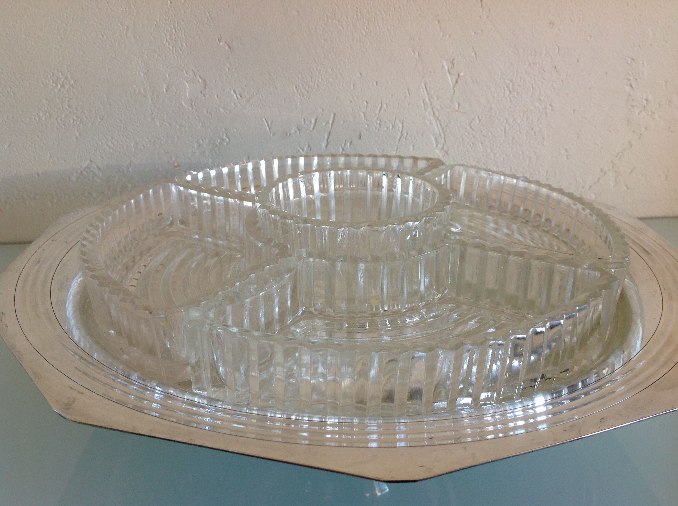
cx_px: 339
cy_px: 253
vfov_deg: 40.6
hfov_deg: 52.7
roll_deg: +0.2
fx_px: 685
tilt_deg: -22.2
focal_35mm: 35
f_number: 2.4
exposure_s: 1/40
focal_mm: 4.28
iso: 64
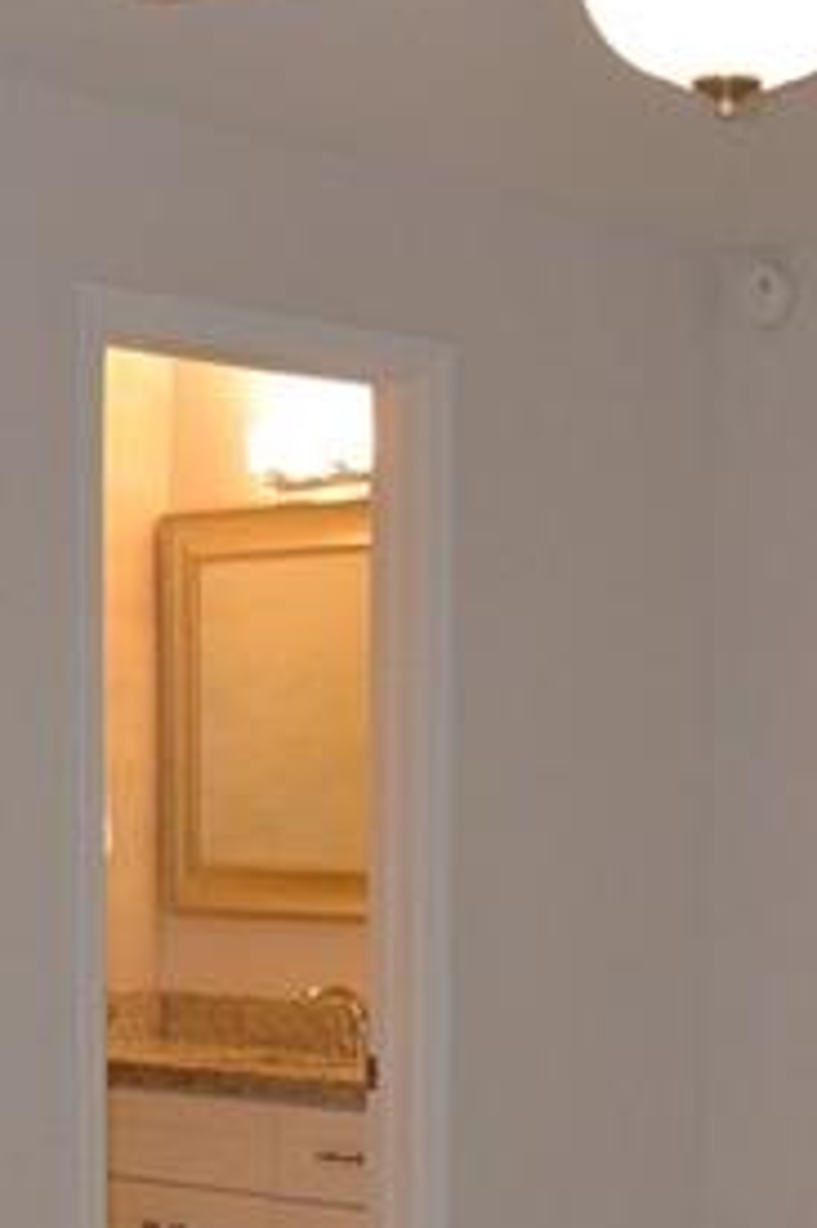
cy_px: 1331
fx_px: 3238
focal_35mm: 95
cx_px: 750
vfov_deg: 20.5
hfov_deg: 14.2
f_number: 4.5
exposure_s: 1/60
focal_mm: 12.8
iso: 1000
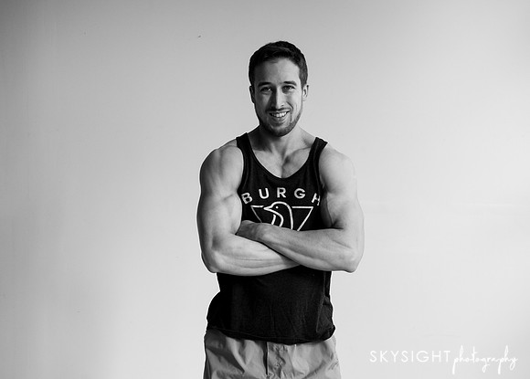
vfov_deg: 19.4
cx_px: 265
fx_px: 1108
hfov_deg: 26.9
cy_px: 190
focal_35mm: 74
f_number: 7.1
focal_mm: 70
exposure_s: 1/640
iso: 2000
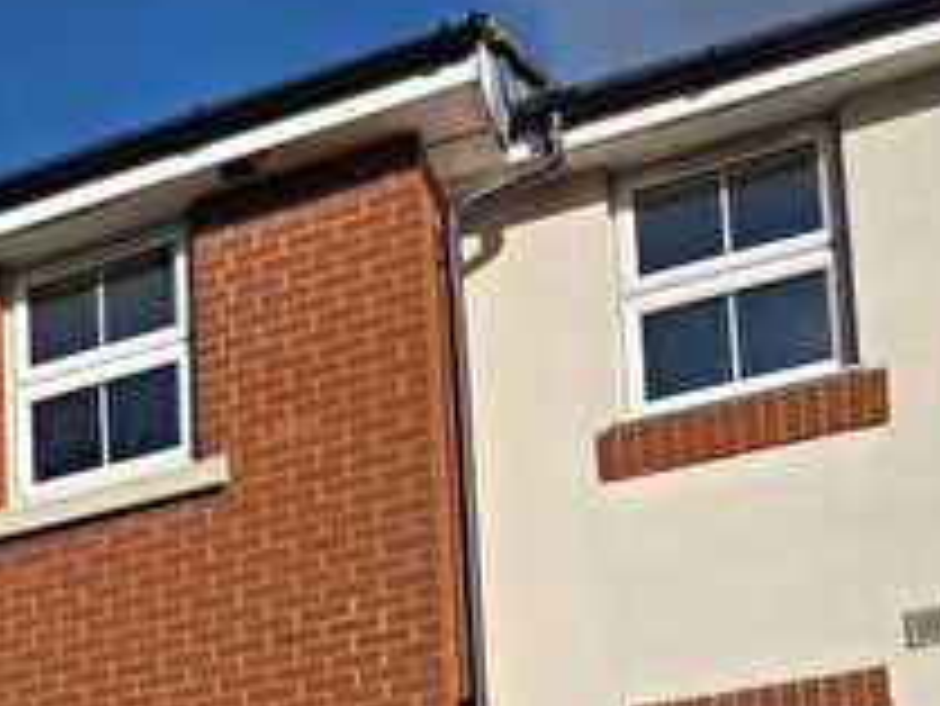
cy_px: 1117
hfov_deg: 22.0
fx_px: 2092
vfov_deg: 17.0
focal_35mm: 77
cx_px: -373
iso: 80
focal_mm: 6.3
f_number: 1.7
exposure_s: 1/7333
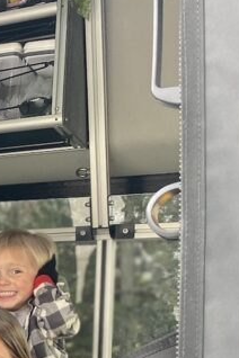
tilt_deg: +1.4
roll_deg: +0.4
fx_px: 866
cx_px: -322
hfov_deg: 12.5
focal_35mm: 87
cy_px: 346
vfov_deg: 22.6
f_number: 1.8
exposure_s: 1/122
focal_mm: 4.25
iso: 64
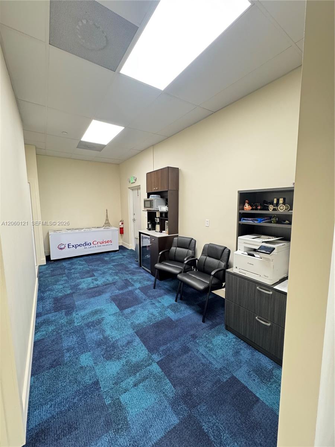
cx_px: 168
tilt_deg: -5.2
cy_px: 224
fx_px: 181
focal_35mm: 14
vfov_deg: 102.1
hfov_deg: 85.7
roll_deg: +1.0
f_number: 2.2
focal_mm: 2.22
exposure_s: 1/60
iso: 400
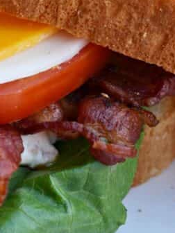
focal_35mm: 220
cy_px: -27
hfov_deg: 6.7
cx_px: -46
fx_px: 1483
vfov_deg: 8.9
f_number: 5.6
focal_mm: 50
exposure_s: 1/125
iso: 125
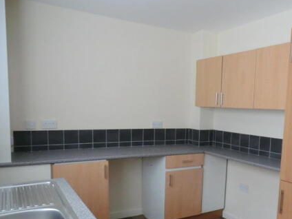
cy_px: 141
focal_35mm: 33
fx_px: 278
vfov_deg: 42.5
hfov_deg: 54.7
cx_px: 184
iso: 250
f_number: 3.2
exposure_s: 1/60
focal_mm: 4.3
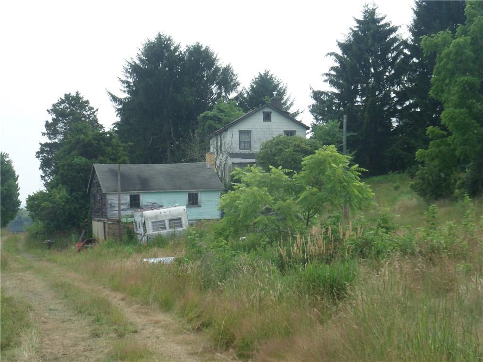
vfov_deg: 21.6
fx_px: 949
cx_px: 242
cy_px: 181
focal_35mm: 68
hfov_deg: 28.6
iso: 80
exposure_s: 1/350
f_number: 4.7
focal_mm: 10.6
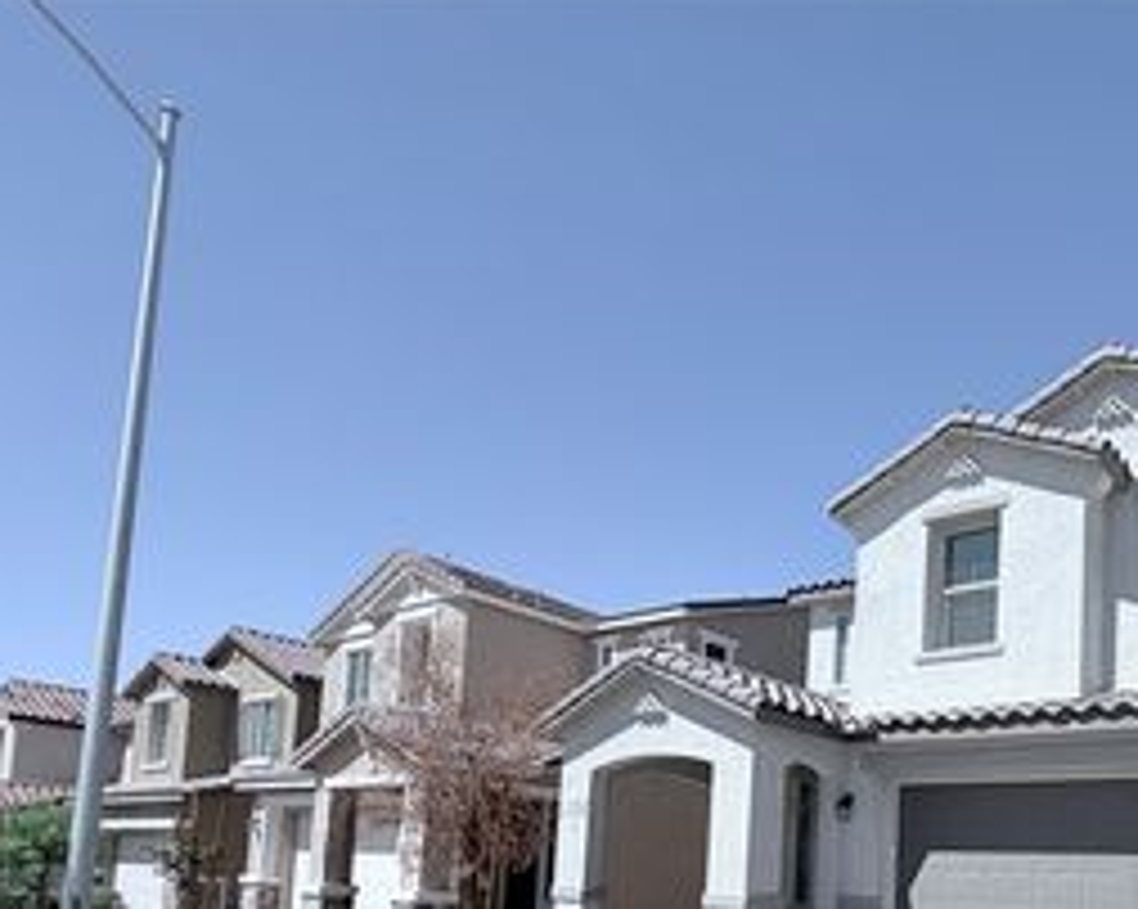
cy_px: 821
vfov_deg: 47.6
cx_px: 967
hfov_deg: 57.4
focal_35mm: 27
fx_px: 909
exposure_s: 1/1339
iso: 20
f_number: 2.2
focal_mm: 2.22
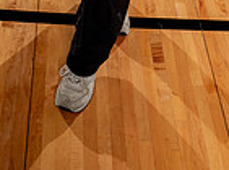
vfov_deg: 14.6
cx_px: 120
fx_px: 528
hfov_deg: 24.5
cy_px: -186
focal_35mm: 80
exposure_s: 1/250
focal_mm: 26
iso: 200
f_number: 5.6
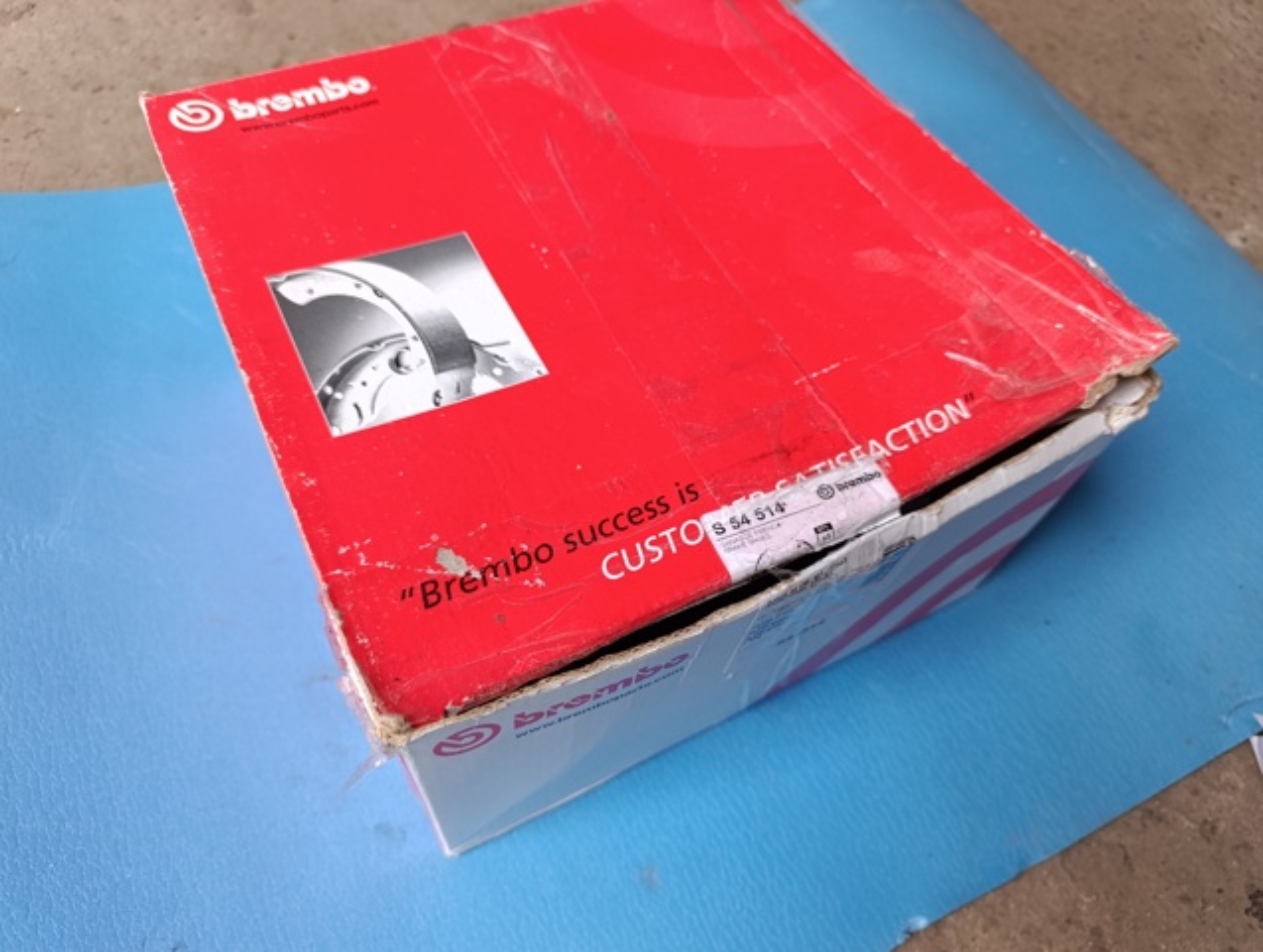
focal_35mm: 23
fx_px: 841
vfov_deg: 59.0
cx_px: 632
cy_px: 476
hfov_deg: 73.8
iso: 1250
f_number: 1.6
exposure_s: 1/100
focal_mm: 6.14
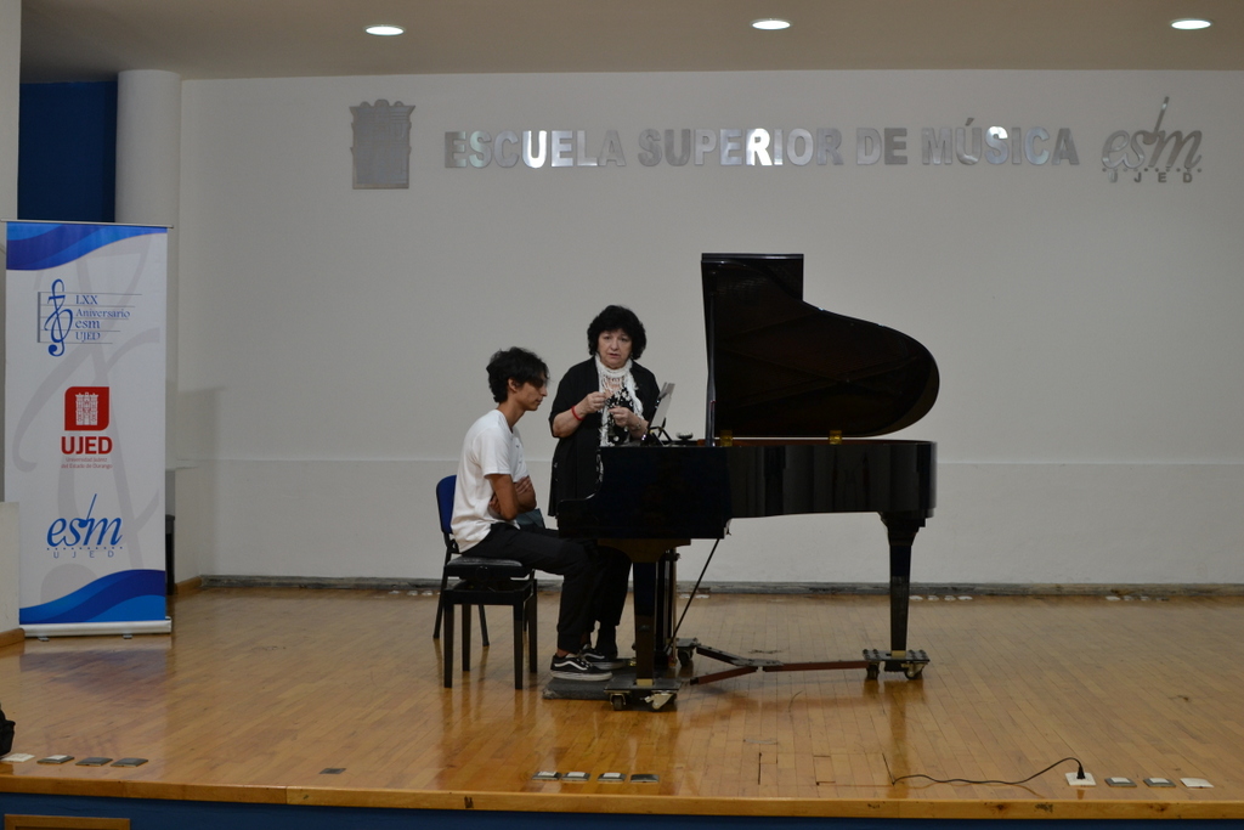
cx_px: 622
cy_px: 415
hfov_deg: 37.8
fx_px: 1814
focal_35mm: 52
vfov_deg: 25.8
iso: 400
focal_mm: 35
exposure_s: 1/60
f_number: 4
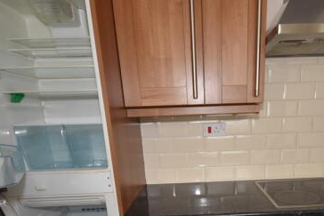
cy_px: 188
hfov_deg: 66.0
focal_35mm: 27
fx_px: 243
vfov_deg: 44.3
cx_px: 209
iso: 1400
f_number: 4
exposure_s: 1/125
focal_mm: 10
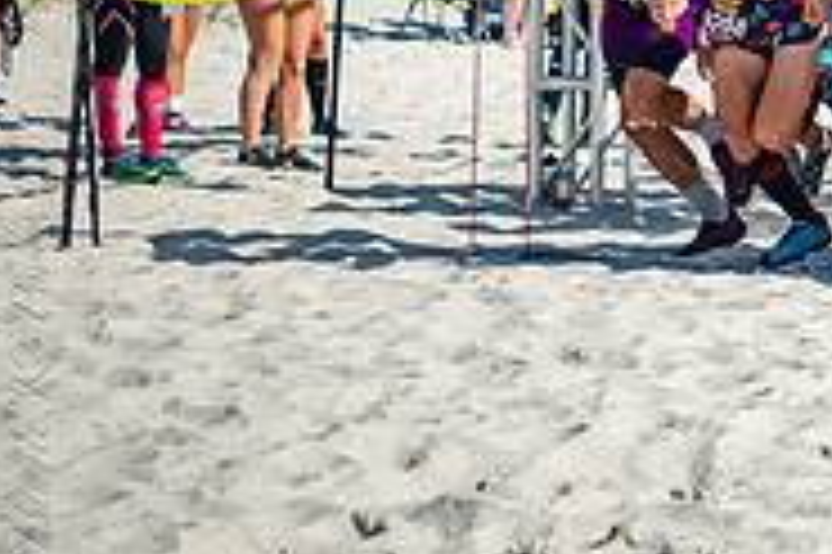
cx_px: 1154
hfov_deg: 10.9
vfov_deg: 7.4
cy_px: -209
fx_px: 4249
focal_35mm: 184
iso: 360
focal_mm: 50
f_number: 2.8
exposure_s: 1/4000
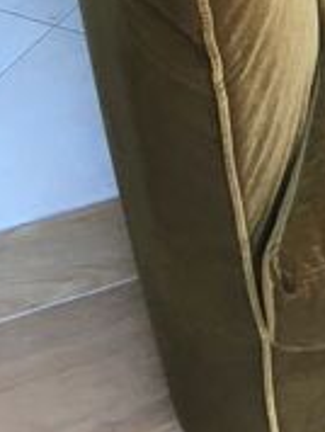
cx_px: 558
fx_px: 1299
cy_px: -284
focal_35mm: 104
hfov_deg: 13.1
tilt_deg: -27.0
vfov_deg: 16.5
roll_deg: -2.8
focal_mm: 4.15
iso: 100
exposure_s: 1/33
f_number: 2.2
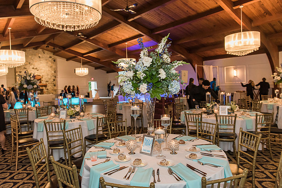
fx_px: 197
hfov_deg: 71.0
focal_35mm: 25
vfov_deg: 50.9
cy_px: 89
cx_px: 134
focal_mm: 24
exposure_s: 1/100
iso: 1600
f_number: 3.5
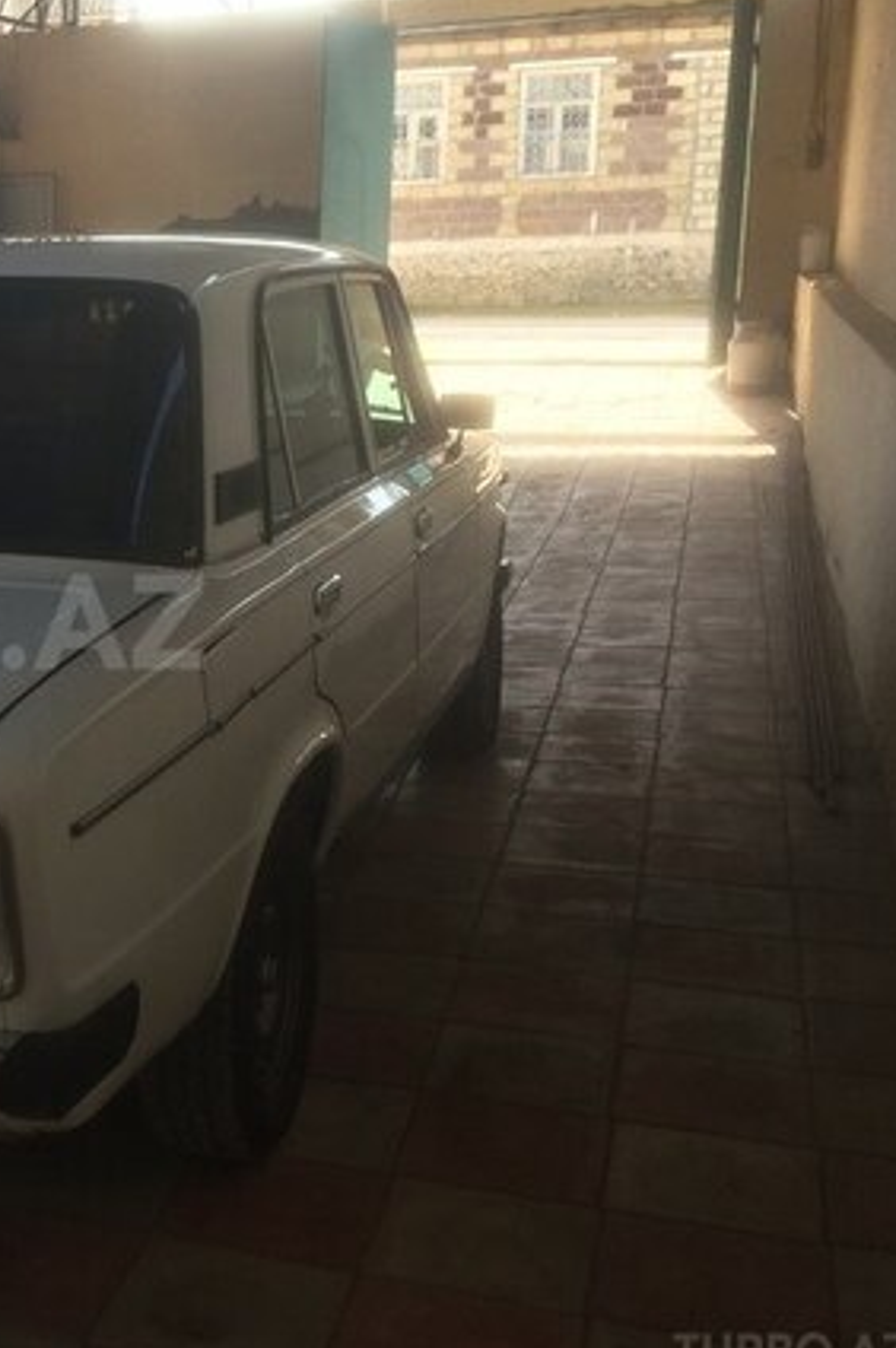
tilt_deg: -12.5
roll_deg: -0.7
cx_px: -121
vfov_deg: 41.9
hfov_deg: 26.1
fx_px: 1757
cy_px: 622
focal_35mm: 47
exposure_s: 1/308
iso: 32
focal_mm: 4.15
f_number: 2.2
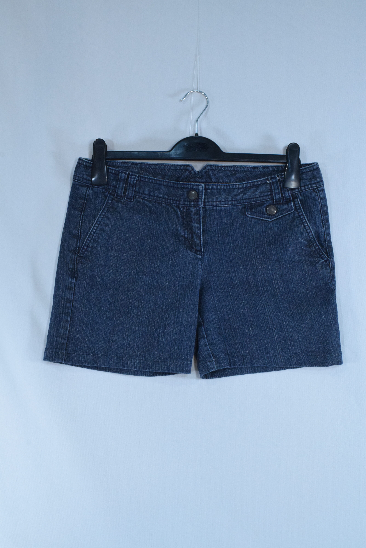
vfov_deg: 43.6
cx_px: 183
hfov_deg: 29.9
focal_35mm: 45
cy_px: 274
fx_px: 686
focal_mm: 30
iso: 3200
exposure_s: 1/160
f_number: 14
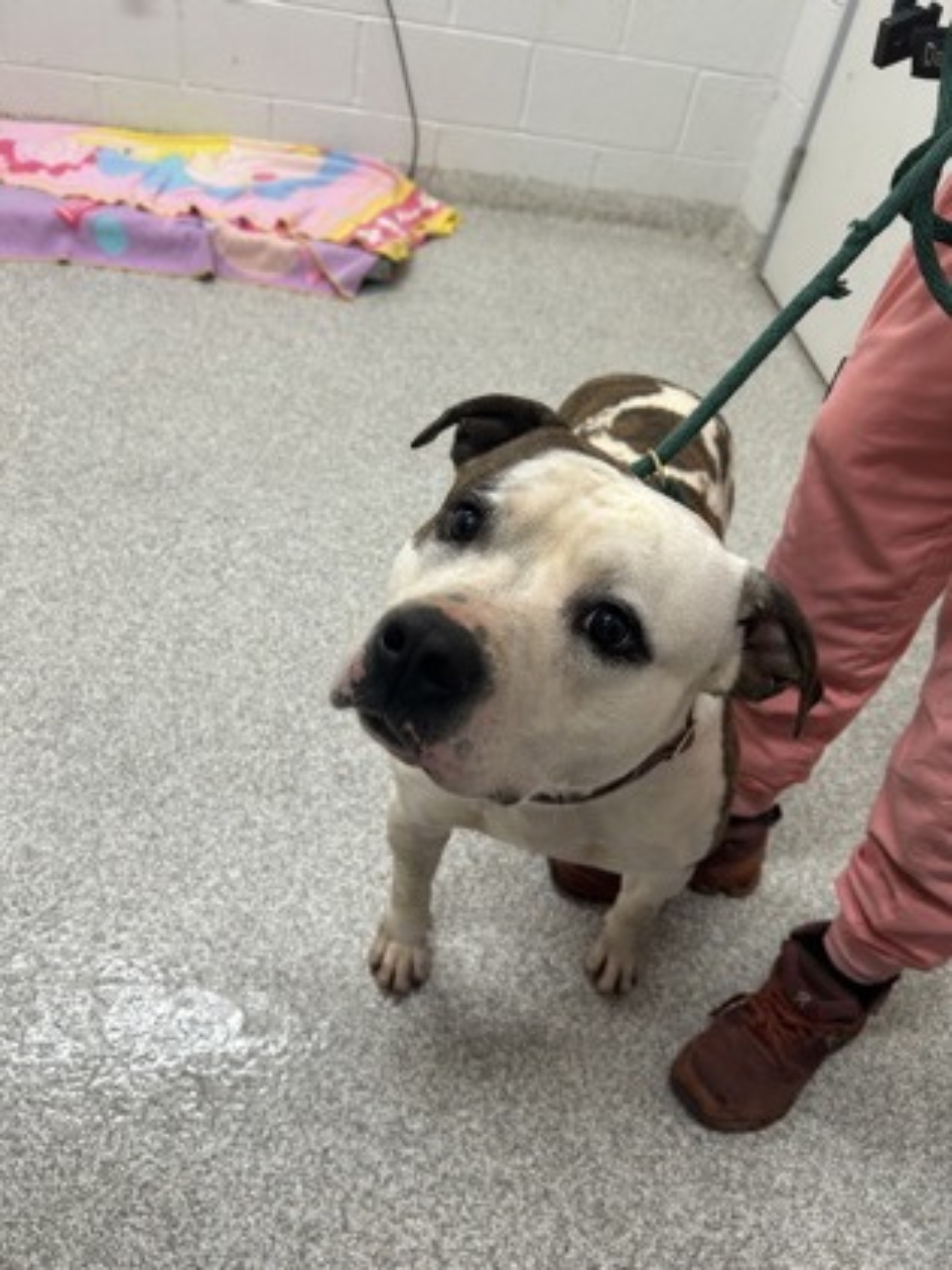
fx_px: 953
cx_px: 476
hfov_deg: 53.1
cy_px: 635
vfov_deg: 67.3
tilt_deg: -45.5
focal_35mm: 26
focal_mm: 5.7
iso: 100
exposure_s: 1/100
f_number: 1.5
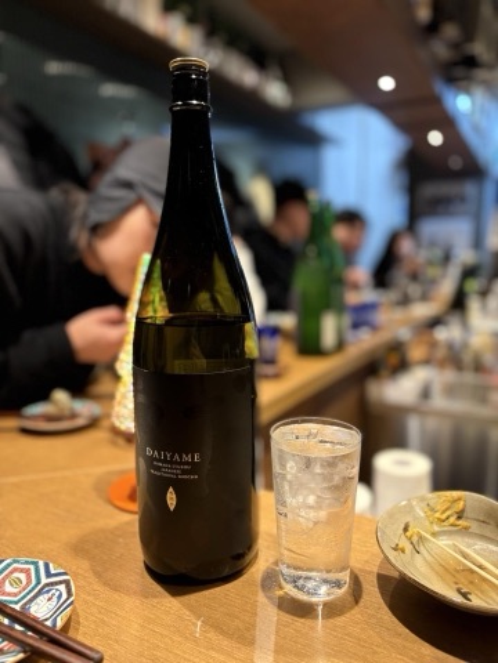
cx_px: 249
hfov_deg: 53.1
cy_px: 332
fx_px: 499
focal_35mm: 26
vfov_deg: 67.3
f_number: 1.6
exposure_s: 1/60
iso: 320
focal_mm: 5.96
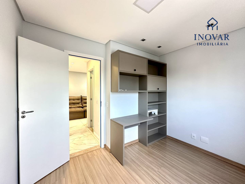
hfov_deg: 102.1
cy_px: 92
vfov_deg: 85.7
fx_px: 99
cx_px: 122
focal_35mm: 14
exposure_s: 1/60
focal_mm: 2.22
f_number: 2.2
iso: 200
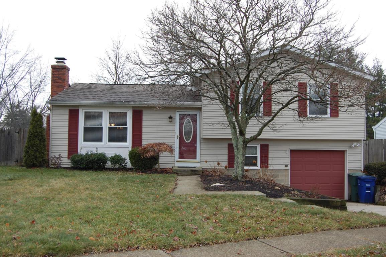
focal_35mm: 39
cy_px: 128
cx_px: 193
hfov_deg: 49.6
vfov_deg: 34.1
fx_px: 418
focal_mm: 26
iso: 200
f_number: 6.3
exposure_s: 1/125
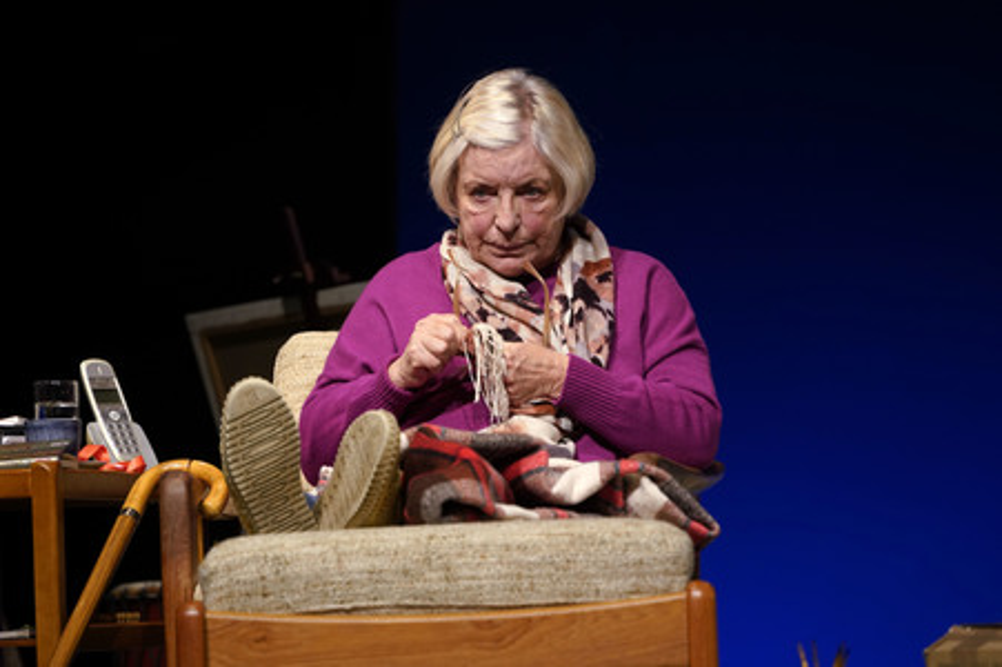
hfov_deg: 10.3
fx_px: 5562
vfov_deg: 6.9
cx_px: 501
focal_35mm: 200
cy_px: 334
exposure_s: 1/200
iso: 1600
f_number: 5.6
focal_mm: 200
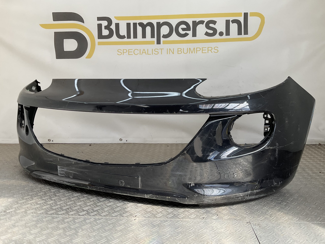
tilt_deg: -8.6
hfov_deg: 61.7
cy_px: 122
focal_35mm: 29
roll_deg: -0.9
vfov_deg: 48.2
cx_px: 162
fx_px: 272
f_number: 1.8
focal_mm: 3
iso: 16
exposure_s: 1/365
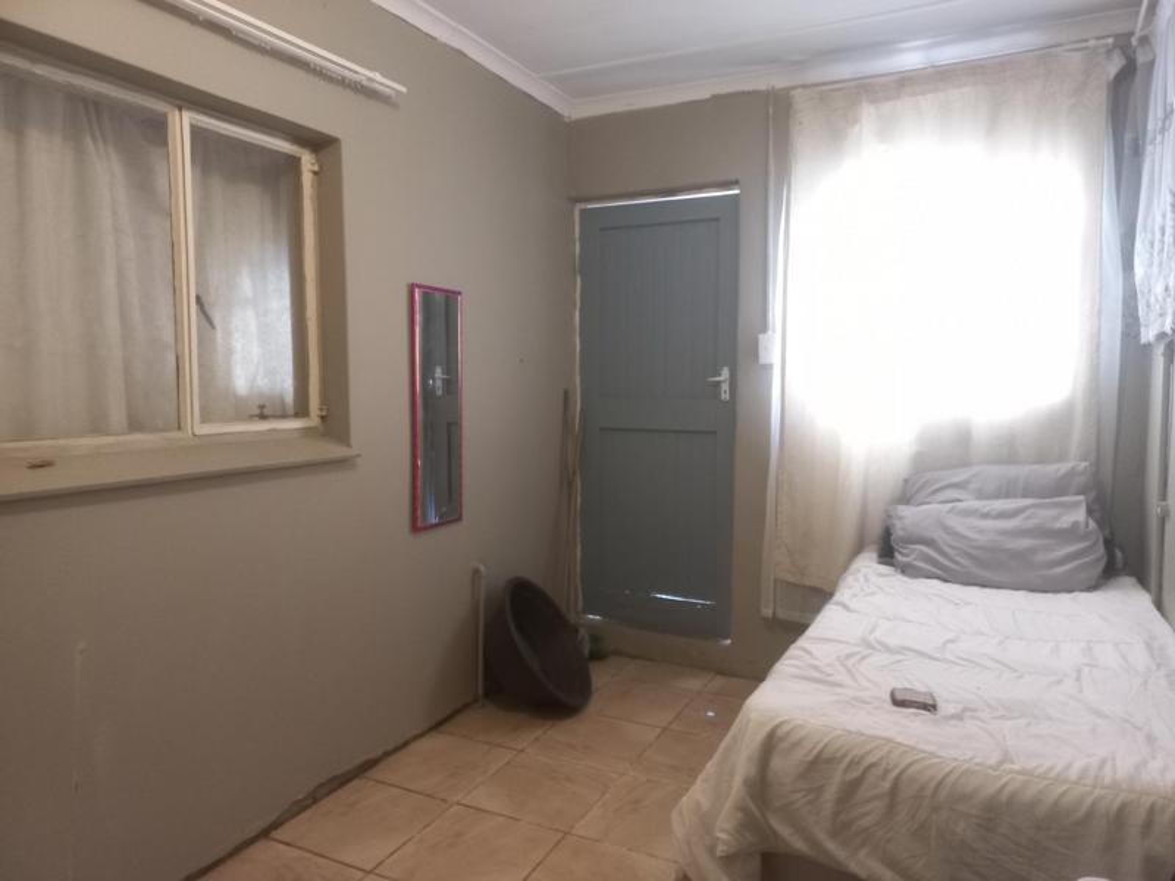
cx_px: 588
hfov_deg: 69.4
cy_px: 440
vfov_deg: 54.9
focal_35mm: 25
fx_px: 849
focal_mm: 4.6
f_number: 1.8
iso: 500
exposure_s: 1/25
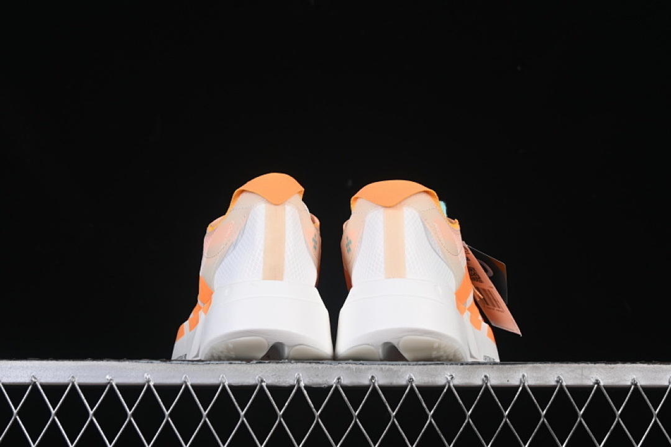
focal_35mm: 75
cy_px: 224
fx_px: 1398
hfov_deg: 27.0
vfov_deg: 18.2
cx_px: 336
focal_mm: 50
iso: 160
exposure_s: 1/80
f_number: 8
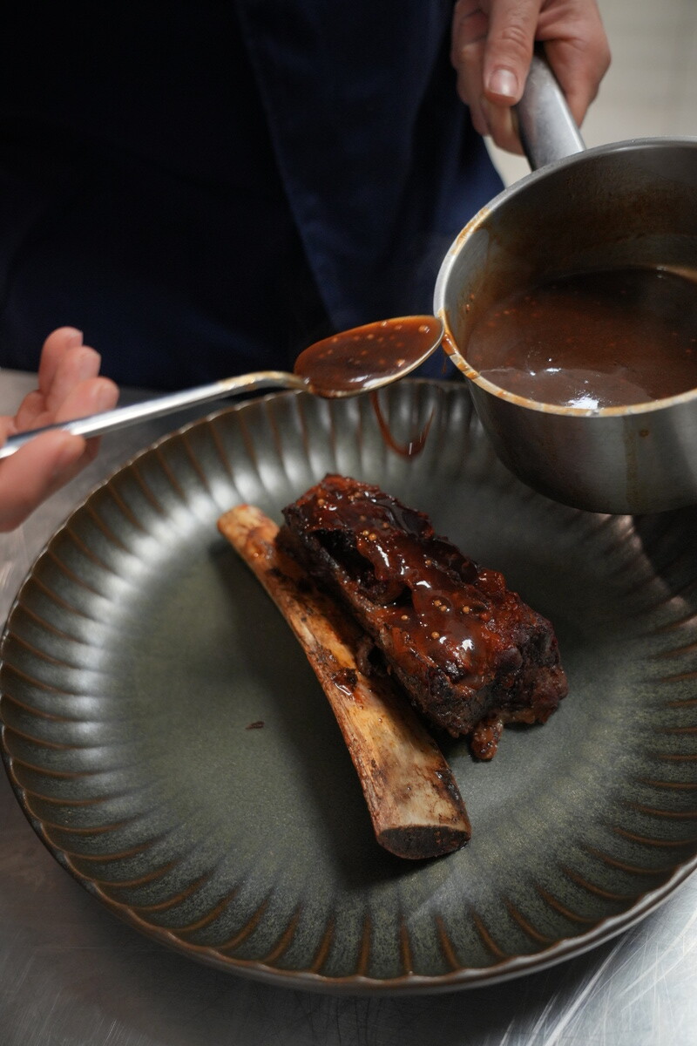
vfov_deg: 55.8
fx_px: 987
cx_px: 348
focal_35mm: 34
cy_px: 523
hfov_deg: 38.9
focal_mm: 34
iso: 1250
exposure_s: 1/160
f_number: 4
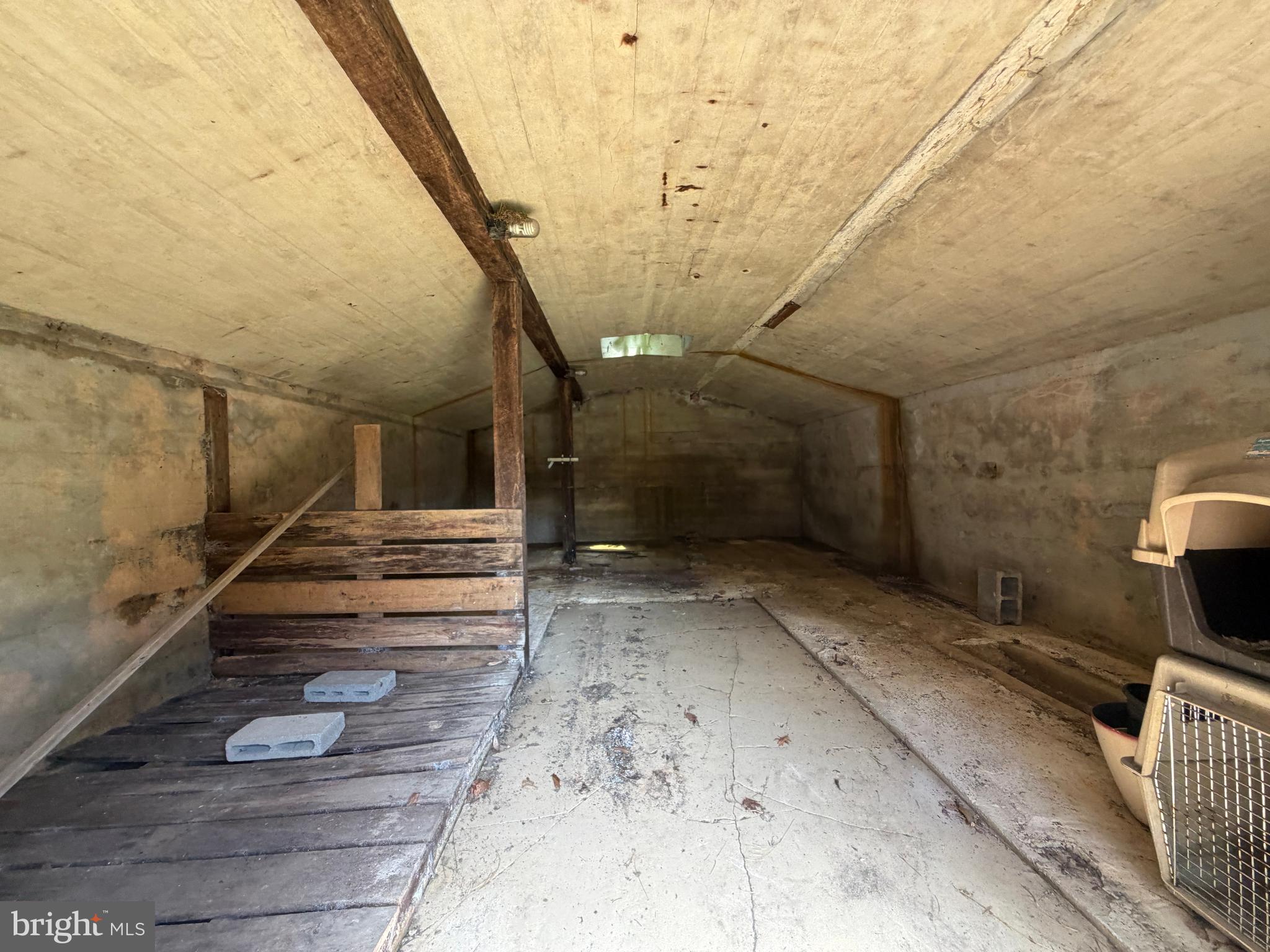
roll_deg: +1.8
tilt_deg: -0.1
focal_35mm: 14
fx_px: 514
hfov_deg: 102.1
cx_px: 635
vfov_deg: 85.7
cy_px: 476
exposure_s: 1/121
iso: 160
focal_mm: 2.22
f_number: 2.2
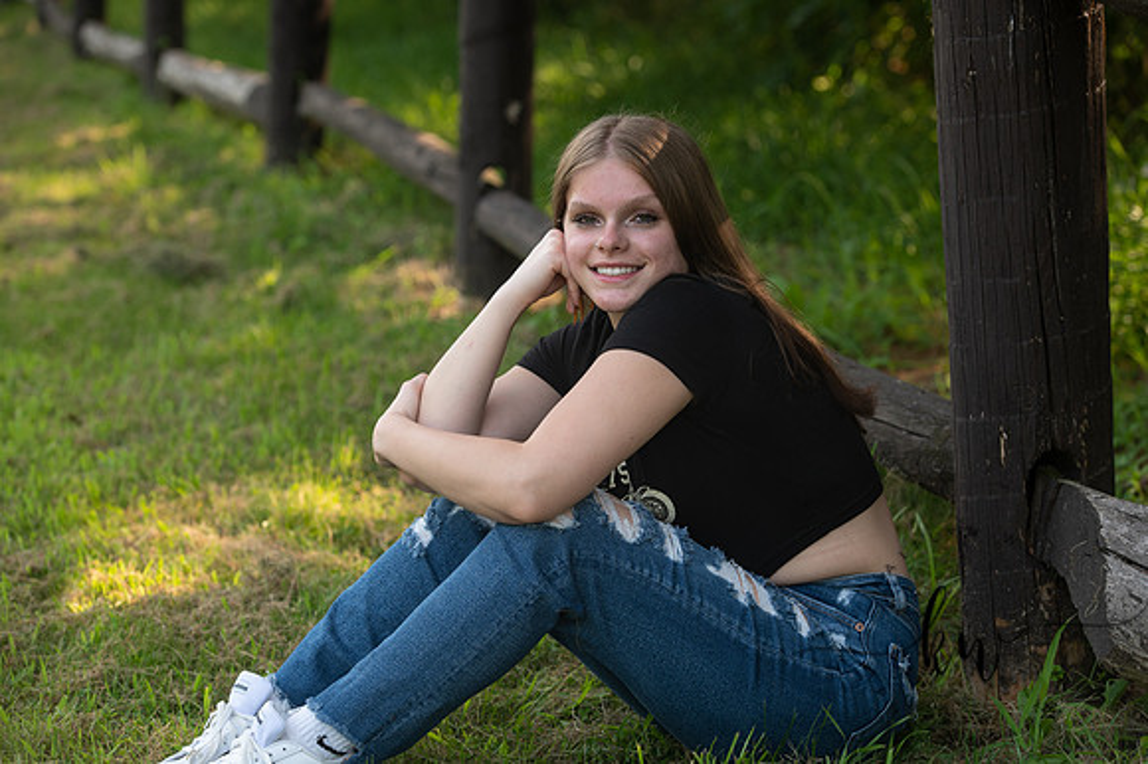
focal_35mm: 102
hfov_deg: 20.0
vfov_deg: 13.4
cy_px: 382
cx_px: 574
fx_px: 3251
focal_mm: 102
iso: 400
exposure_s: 1/250
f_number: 4.5
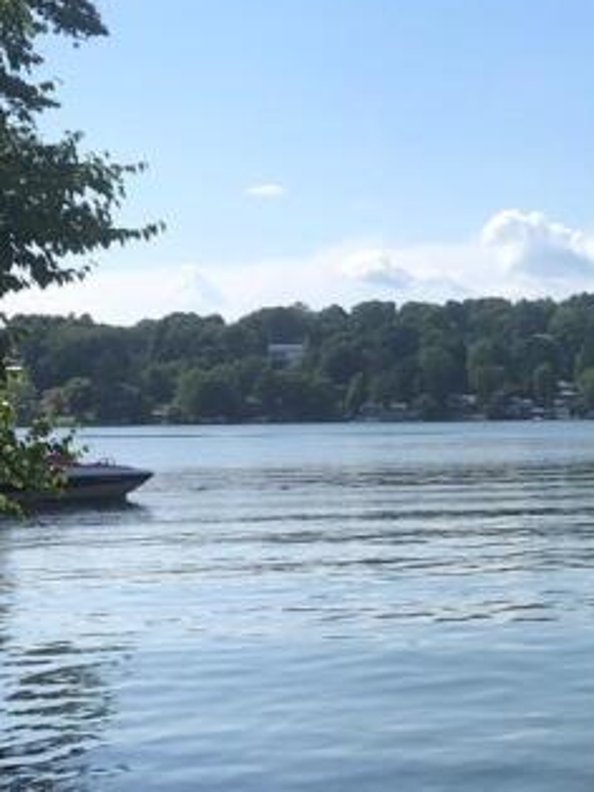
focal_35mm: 64
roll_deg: +0.8
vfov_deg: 30.2
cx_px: 765
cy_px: 485
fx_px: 1465
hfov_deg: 20.9
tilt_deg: -3.1
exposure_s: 1/2857
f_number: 1.8
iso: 25
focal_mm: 4
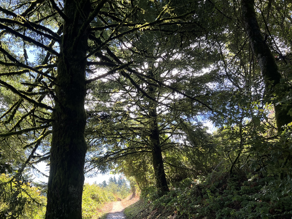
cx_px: 126
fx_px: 261
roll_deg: -0.7
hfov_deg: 58.1
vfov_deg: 45.3
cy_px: 123
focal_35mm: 31
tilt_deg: +16.8
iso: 50
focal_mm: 5.7
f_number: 1.5
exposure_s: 1/295
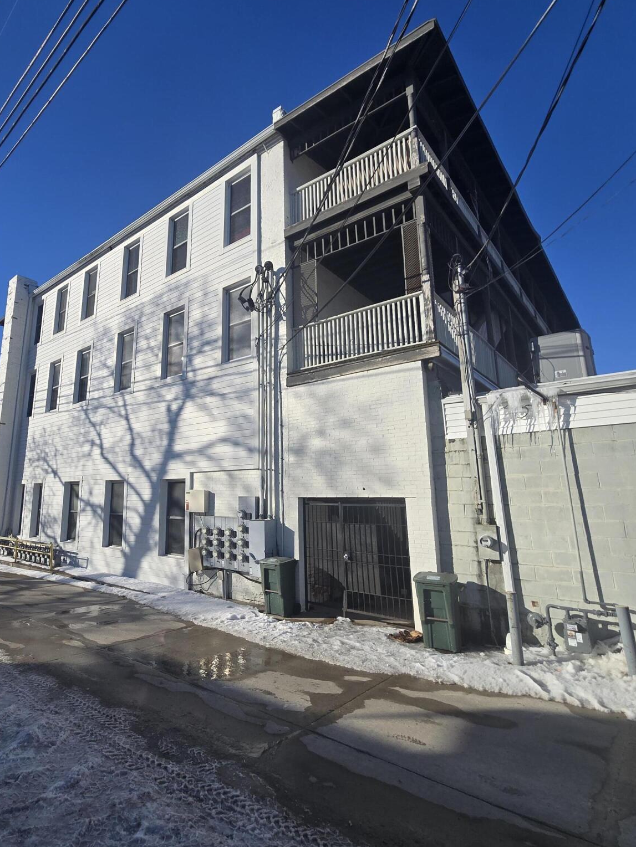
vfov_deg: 91.0
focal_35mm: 17
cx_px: 223
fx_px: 416
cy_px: 413
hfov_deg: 72.9
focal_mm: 2.2
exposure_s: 1/3134
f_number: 2.2
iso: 50
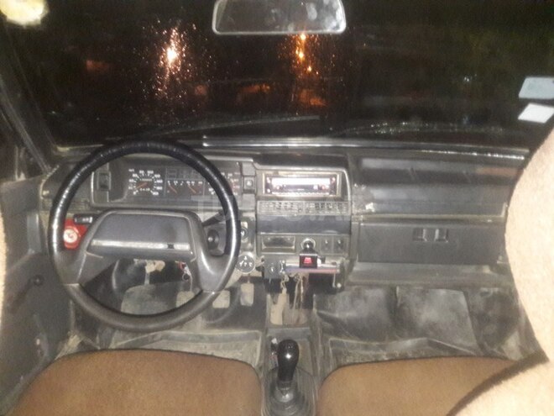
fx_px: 448
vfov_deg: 49.7
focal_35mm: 28
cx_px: 277
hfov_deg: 63.4
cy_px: 208
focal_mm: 3.7
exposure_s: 1/17
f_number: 1.9
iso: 500
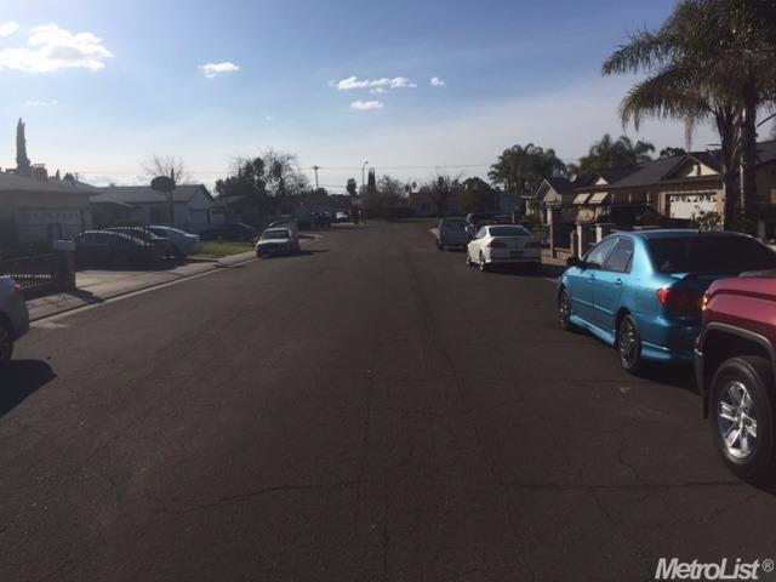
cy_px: 291
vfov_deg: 48.2
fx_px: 650
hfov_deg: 61.7
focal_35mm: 29
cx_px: 388
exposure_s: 1/4950
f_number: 2.2
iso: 32
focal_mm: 4.15
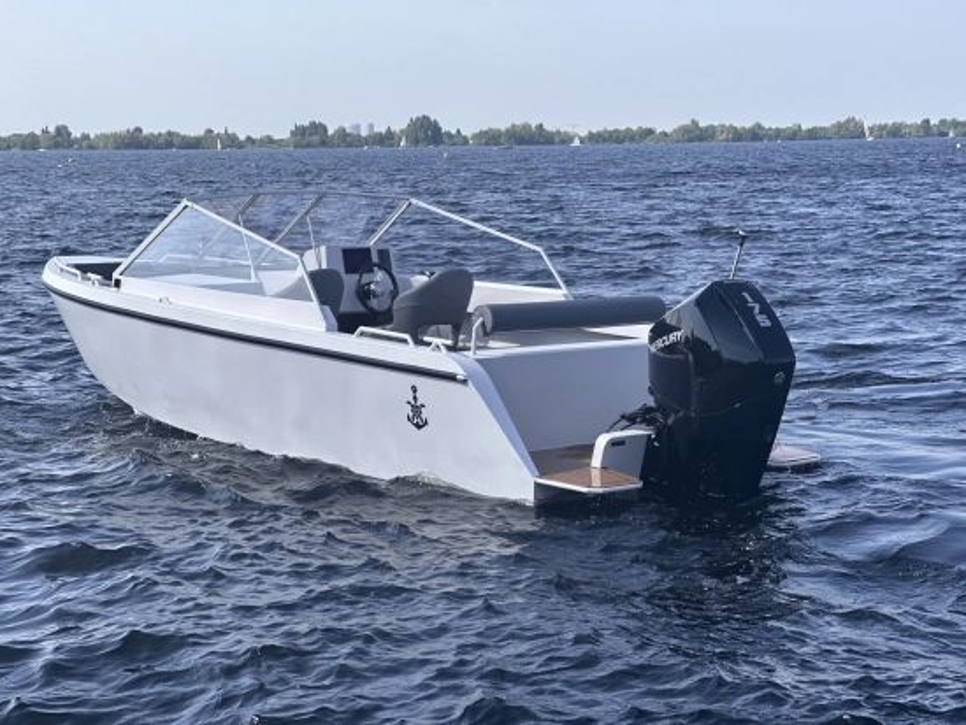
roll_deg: +1.7
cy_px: 362
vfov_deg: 19.2
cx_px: 483
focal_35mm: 77
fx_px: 2150
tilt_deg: -6.1
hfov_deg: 25.3
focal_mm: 9
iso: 32
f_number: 2.8
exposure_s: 1/550
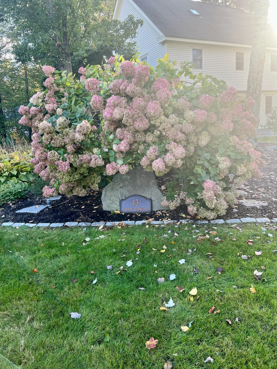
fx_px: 277
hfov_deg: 53.1
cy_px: 184
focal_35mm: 26
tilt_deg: -11.0
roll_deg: +4.7
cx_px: 138
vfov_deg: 67.3
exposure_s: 1/147
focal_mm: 5.7
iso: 40
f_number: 1.5
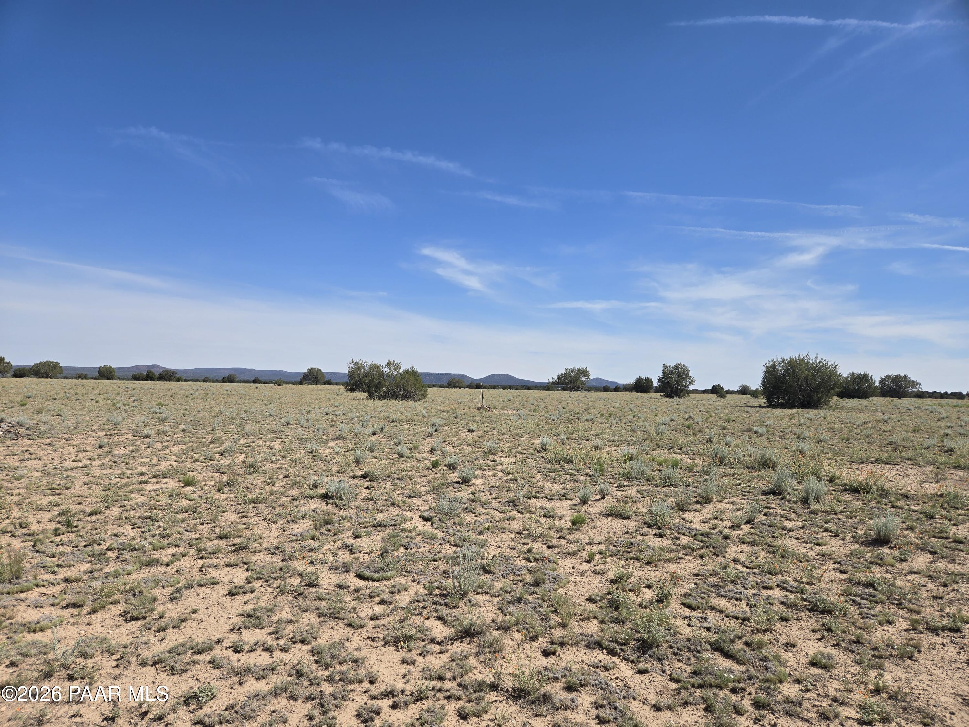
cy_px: 364
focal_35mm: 23
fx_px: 644
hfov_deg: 73.9
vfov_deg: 58.9
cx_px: 484
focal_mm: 5.4
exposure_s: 1/2456
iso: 25
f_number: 1.8
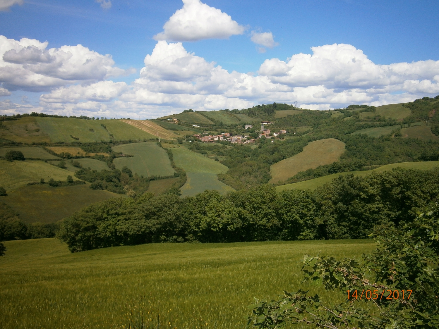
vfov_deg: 39.7
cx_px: 220
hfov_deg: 51.4
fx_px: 457
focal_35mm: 36
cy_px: 164
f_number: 8.7
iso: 80
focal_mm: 6.4
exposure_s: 1/250
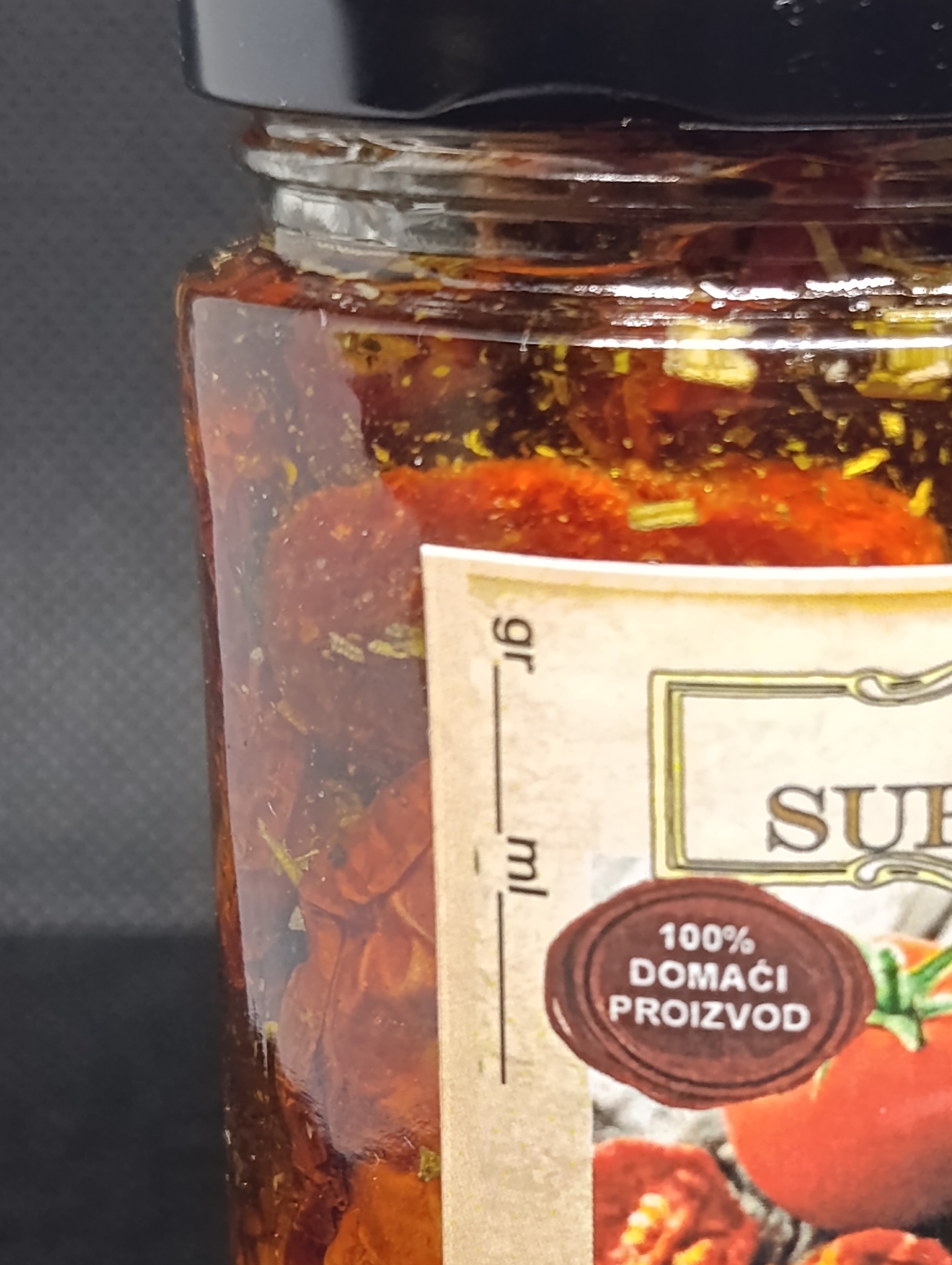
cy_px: 922
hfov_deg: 15.8
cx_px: 785
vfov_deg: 20.9
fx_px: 3402
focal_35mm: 93
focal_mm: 6.11
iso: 943
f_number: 1.65
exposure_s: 1/100
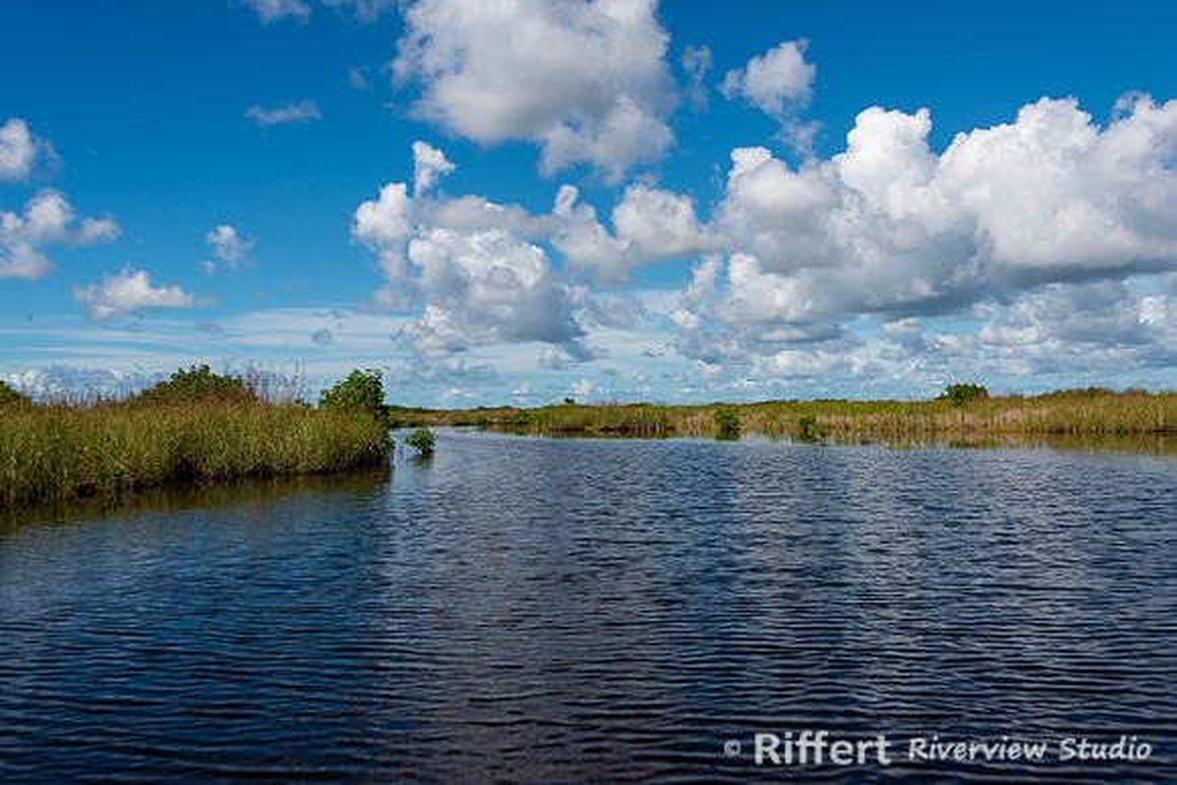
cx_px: 588
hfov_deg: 58.7
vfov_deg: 41.1
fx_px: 1046
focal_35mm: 32
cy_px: 392
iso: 100
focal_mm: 32
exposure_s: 1/250
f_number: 11
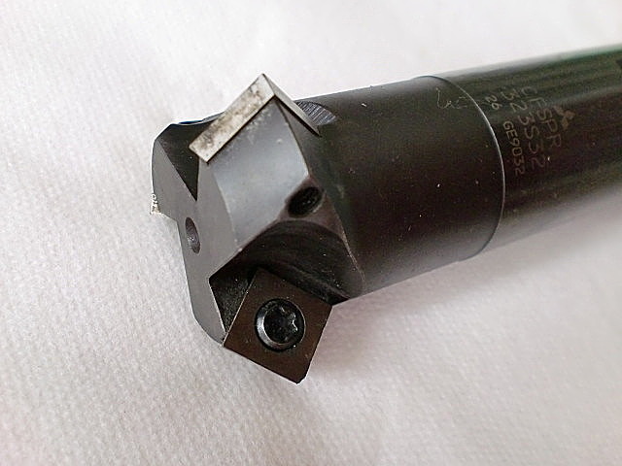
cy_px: 233
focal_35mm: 35
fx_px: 629
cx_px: 311
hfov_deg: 52.6
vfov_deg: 40.7
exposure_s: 1/60
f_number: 3.1
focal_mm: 6.3
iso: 400
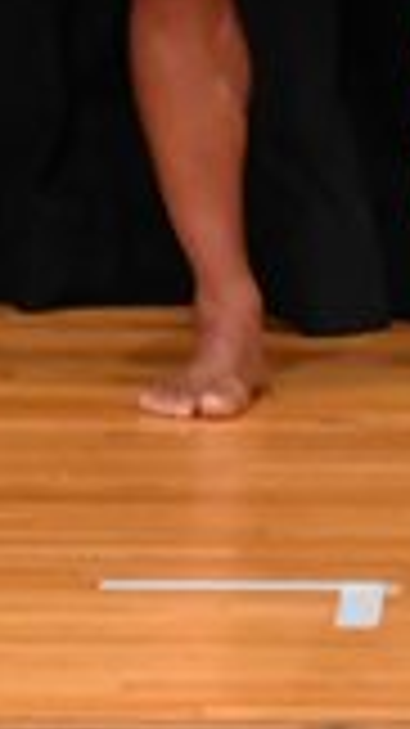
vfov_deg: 1.5
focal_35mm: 1432
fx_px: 27705
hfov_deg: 0.8
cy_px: -194
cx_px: 1201
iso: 4000
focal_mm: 190
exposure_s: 1/400
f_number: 5.6
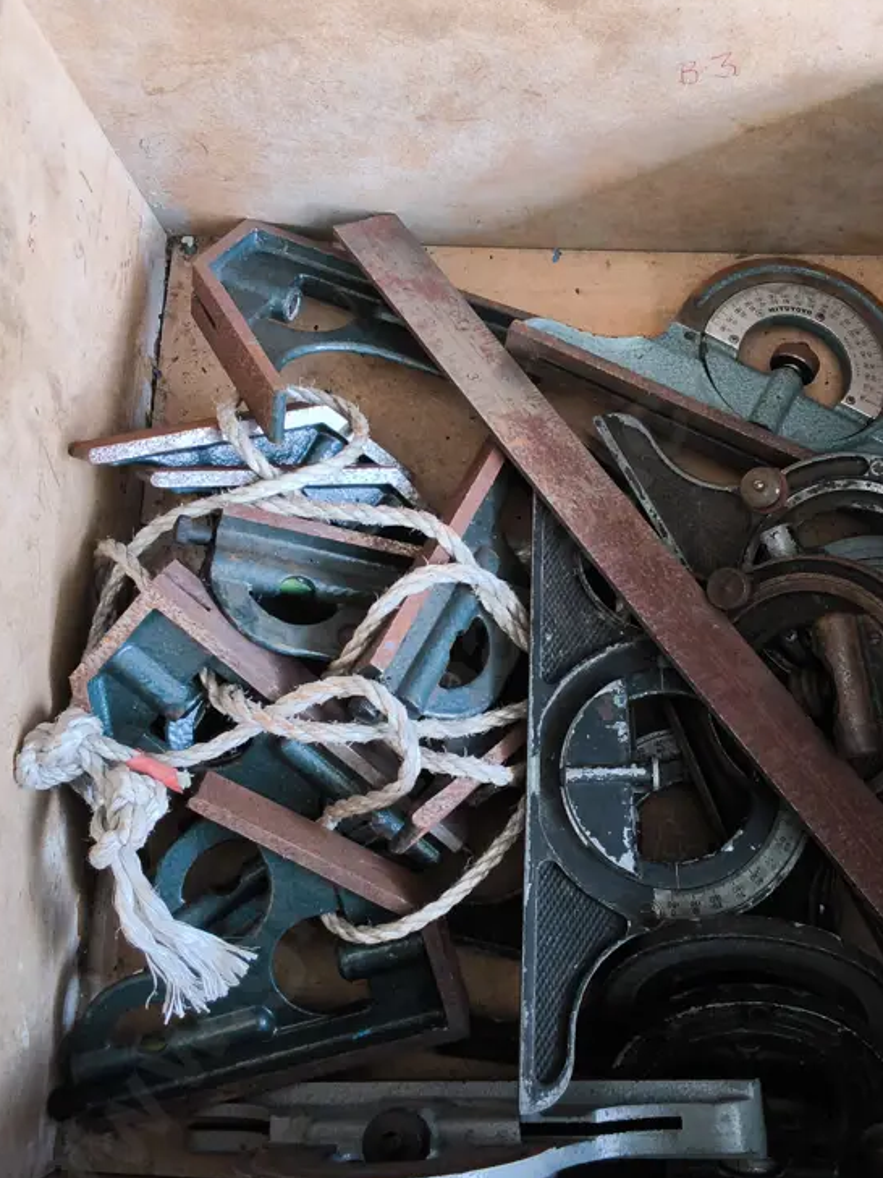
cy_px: 578
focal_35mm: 38
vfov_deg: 49.0
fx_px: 1292
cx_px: 540
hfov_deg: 37.5
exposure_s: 1/100
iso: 160
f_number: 2
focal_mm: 2.87
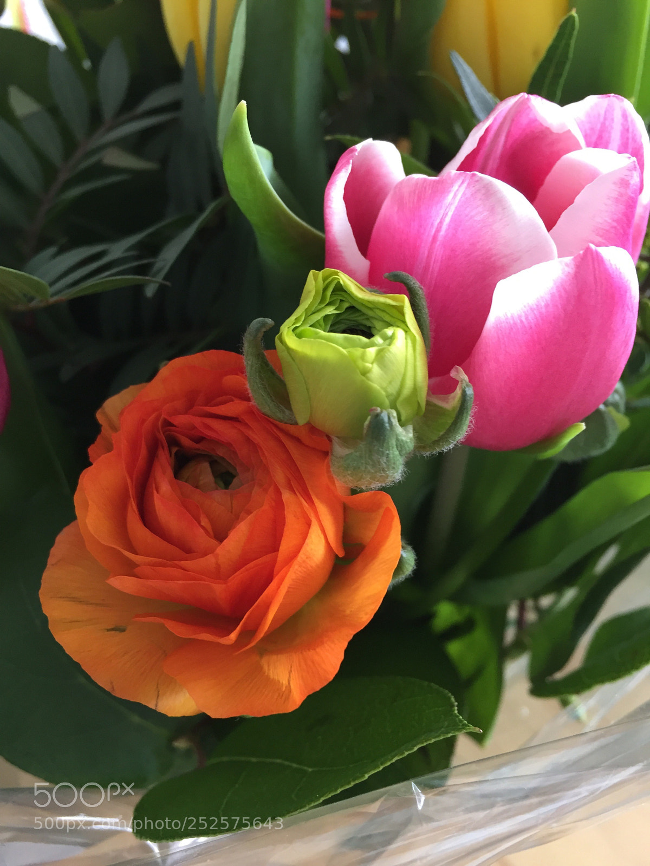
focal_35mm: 29
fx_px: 726
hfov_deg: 48.2
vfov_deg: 61.7
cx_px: 325
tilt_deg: -48.0
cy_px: 433
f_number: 2.2
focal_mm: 4.15
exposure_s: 1/33
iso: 100
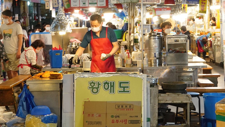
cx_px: 121
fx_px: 418
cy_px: 48
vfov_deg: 17.2
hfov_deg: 30.1
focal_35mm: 70
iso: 1600
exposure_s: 1/80
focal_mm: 35
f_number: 6.3
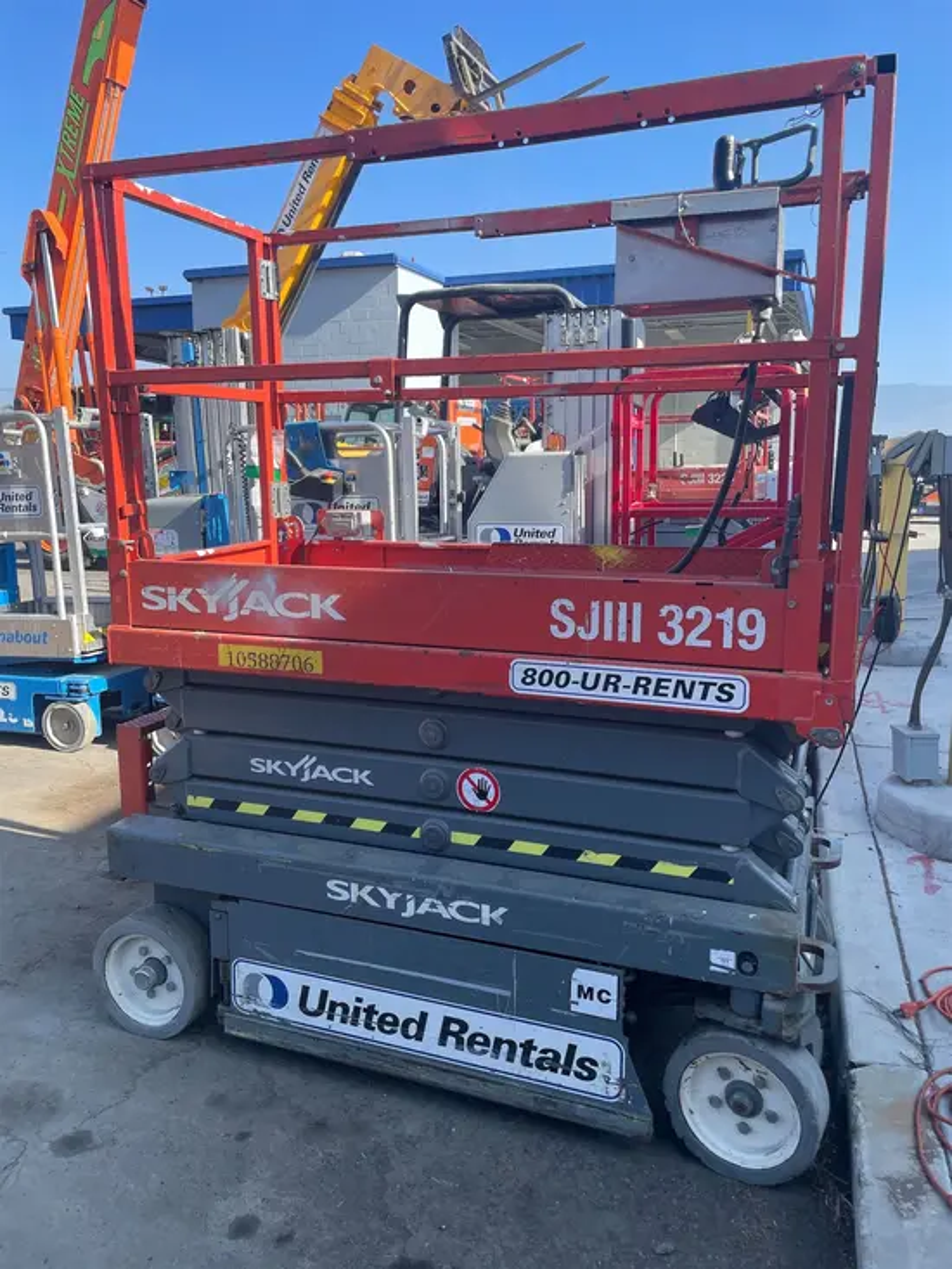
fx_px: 953
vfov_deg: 67.3
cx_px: 476
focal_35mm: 26
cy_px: 634
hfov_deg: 53.1
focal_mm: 4.2
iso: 32
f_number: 1.6
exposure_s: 1/849
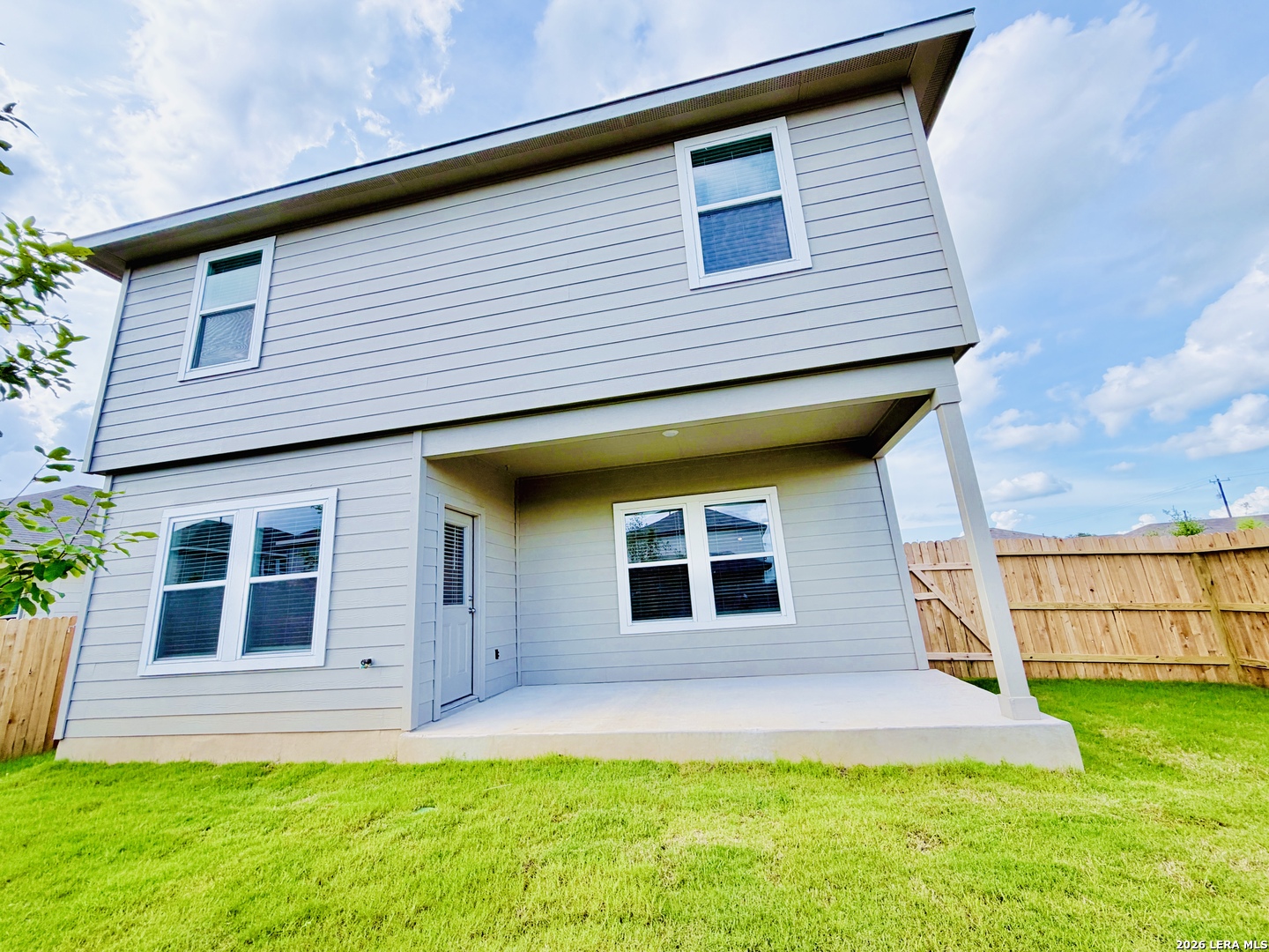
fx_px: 513
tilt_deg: +13.8
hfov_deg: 102.1
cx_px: 634
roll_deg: +4.4
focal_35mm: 14
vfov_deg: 85.7
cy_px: 476
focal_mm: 2.22
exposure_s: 1/770
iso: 40
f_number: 2.2
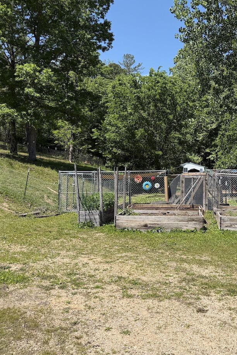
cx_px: 186
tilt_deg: -1.8
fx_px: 345
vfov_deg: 54.4
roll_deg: +0.4
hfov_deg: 36.7
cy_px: 184
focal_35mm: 35
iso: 80
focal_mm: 6.76
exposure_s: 1/3584
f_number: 1.78
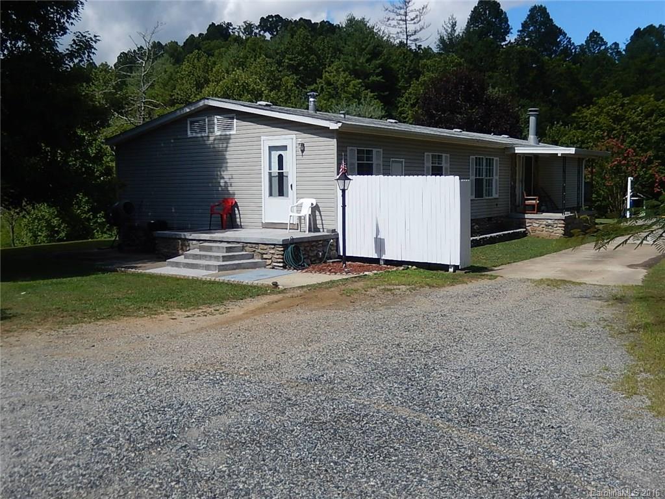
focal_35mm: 36
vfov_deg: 39.7
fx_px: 692
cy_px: 250
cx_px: 332
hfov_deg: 51.4
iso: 125
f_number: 8
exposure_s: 1/400
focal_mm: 6.5
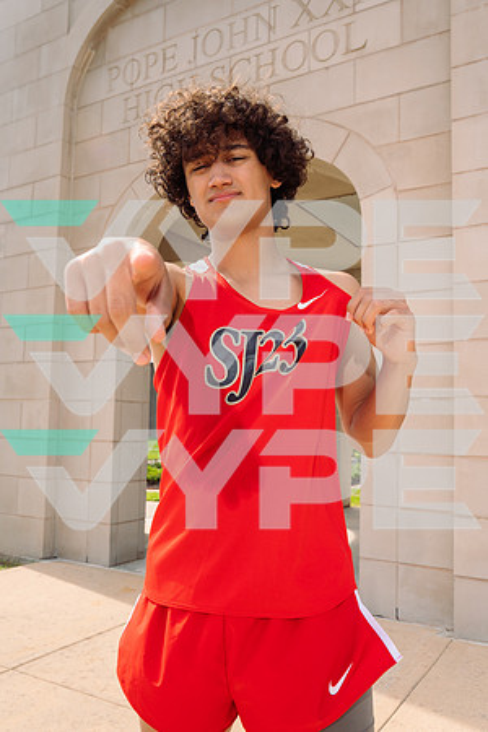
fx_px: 630
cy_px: 366
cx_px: 244
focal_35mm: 31
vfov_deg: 60.3
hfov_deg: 42.3
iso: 125
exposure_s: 1/250
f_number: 9
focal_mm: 31
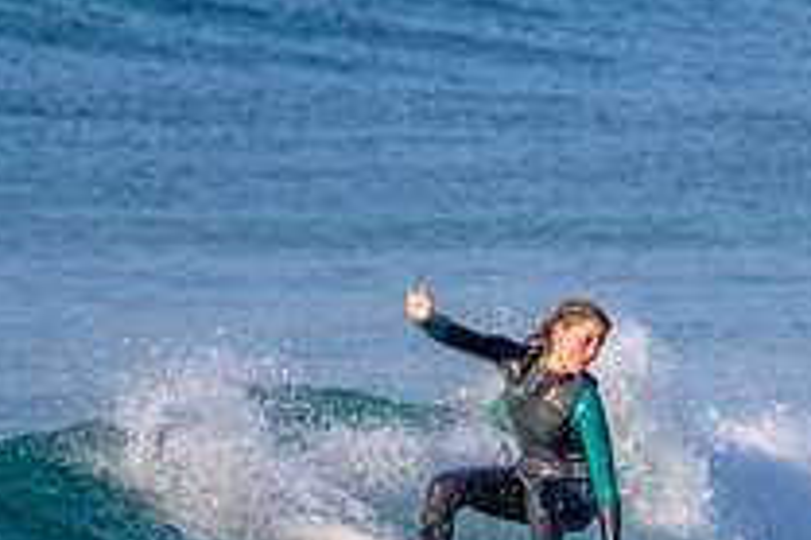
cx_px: 720
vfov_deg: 0.6
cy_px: 562
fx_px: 56116
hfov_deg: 0.8
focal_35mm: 2493
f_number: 11
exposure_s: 1/2000
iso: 1600
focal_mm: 800
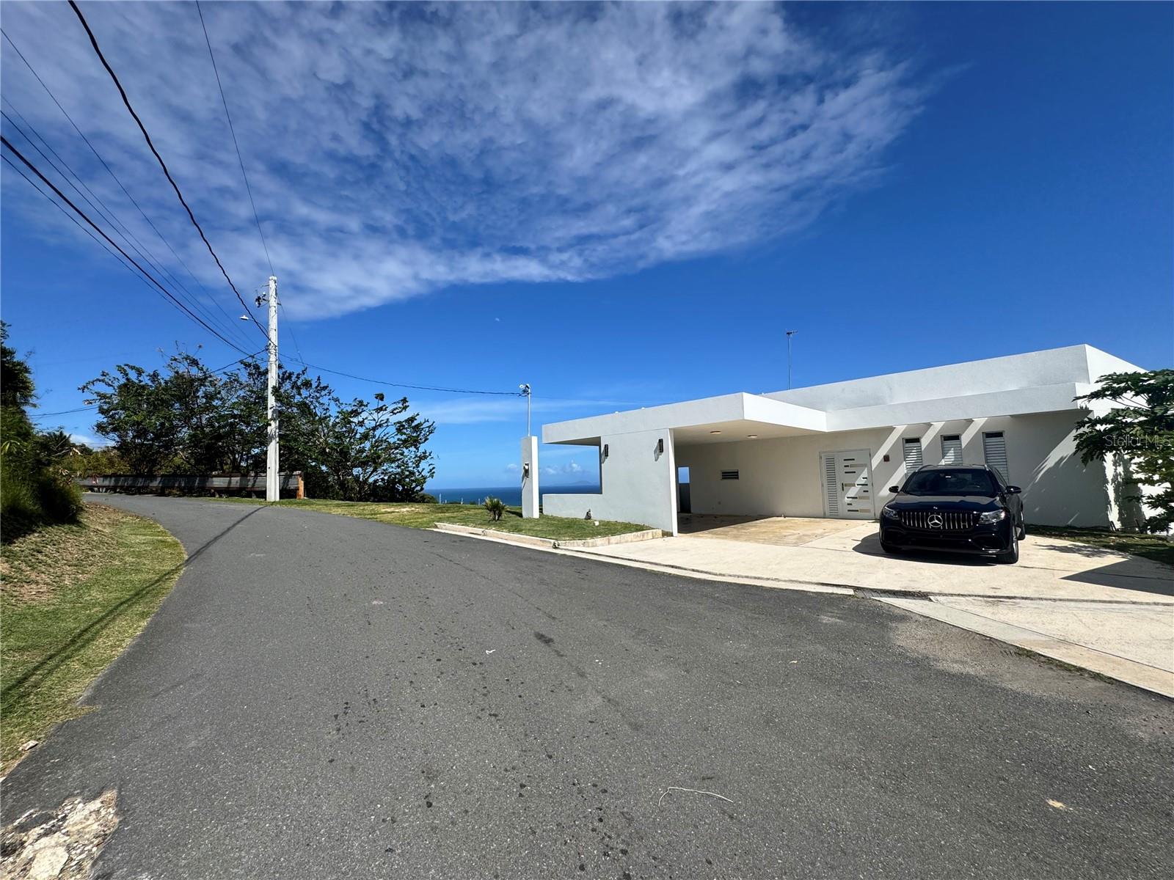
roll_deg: +1.7
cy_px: 440
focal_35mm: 14
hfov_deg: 102.1
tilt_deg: +5.2
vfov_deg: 85.7
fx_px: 475
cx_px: 587
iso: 50
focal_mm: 2.22
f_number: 2.2
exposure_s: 1/3906
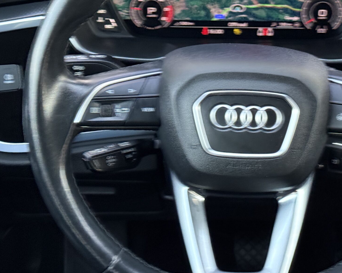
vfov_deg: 18.7
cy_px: 101
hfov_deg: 23.1
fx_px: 830
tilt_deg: -30.6
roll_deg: -2.1
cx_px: 256
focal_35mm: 82
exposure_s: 1/25
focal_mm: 6.76
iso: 500
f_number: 1.78
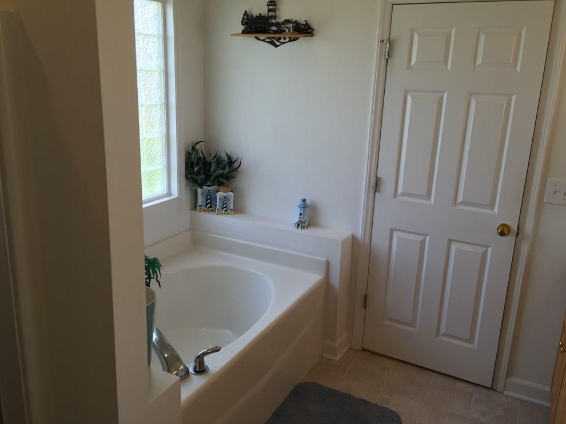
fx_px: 490
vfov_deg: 46.8
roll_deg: -2.8
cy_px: 215
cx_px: 281
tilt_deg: -16.2
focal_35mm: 30
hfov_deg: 60.0
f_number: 2.2
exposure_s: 1/120
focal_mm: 4.15
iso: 32
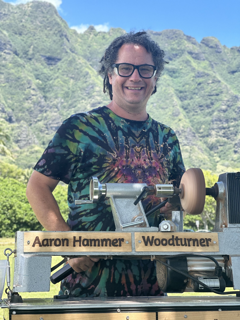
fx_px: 712
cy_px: 160
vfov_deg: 25.3
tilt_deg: +6.8
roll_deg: +0.1
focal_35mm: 77
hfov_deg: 19.1
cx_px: 120
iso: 25
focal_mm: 9
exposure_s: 1/121
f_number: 2.8
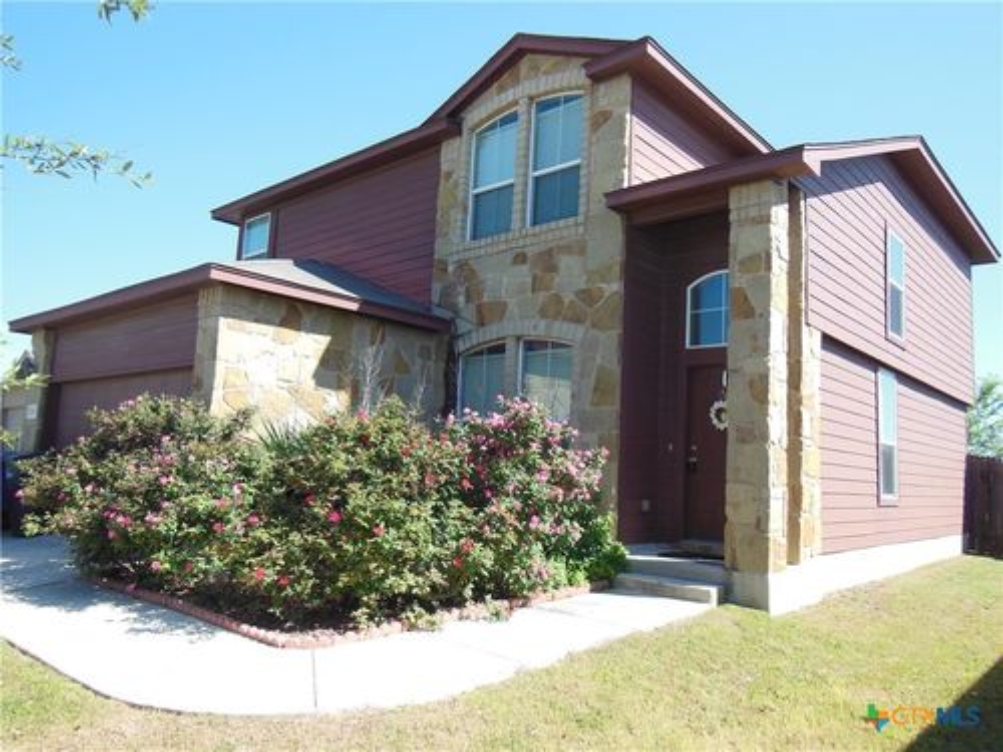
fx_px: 724
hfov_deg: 69.4
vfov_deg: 54.9
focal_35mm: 25
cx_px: 502
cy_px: 376
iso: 125
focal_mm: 4.5
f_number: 3.5
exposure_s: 1/400
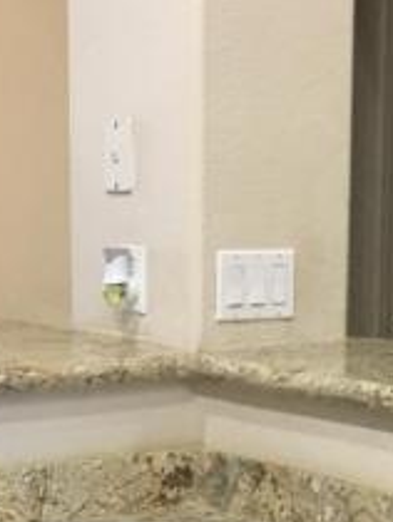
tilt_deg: -8.7
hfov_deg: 14.0
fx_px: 1601
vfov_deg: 18.3
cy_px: 433
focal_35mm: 106
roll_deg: -0.1
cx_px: 201
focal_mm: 4.15
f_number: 2.2
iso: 200
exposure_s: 1/30
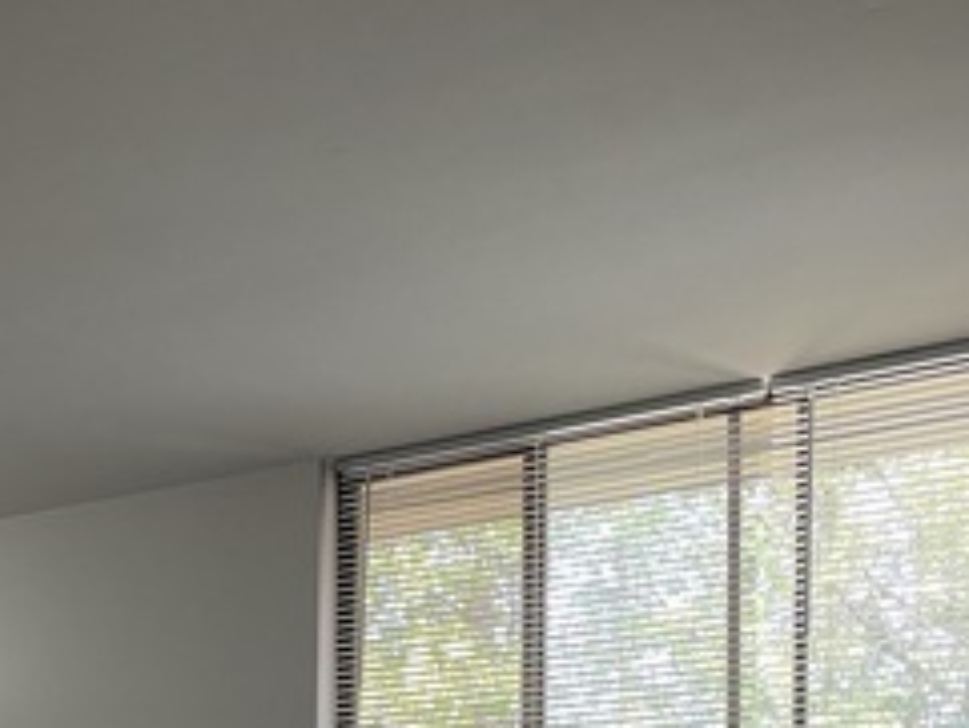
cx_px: 22
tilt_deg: +2.4
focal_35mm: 72
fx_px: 2016
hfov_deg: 25.8
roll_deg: -0.3
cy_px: 957
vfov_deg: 18.9
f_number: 1.6
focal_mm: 4.2
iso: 80
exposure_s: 1/60
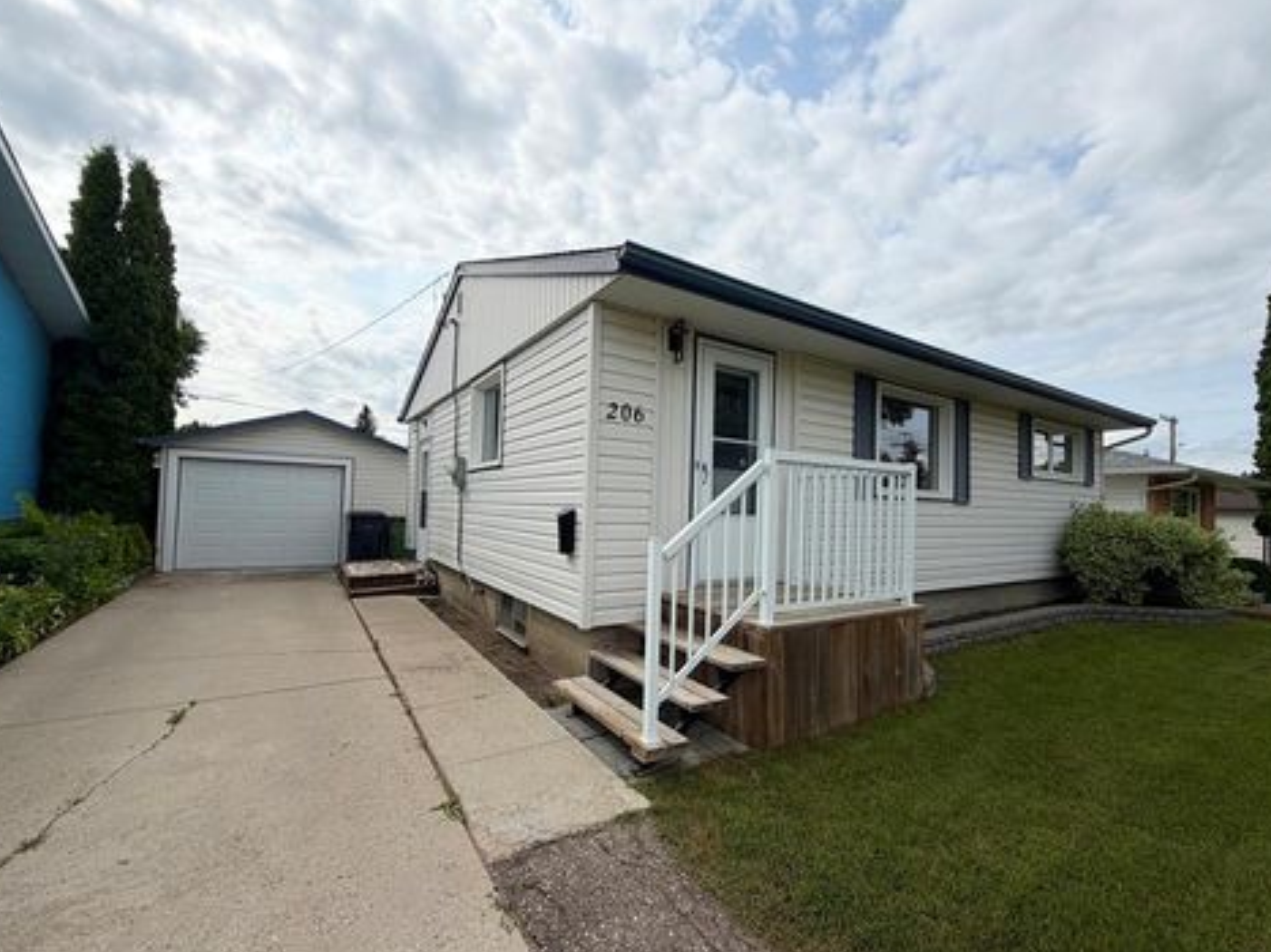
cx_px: 640
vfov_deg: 81.7
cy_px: 488
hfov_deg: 98.2
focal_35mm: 15
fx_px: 551
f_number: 2.2
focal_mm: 2.22
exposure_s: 1/1285
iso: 20
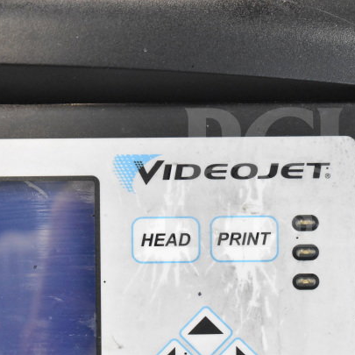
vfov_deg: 16.5
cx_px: 263
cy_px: 178
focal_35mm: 106
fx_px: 1226
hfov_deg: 16.4
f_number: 7.1
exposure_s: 1/200
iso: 6400
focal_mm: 55
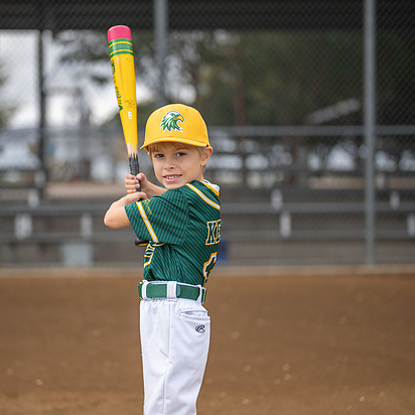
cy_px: 207
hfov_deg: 24.3
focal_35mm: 71
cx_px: 154
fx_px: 963
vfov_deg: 24.3
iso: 200
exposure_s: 1/3200
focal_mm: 50
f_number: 1.2
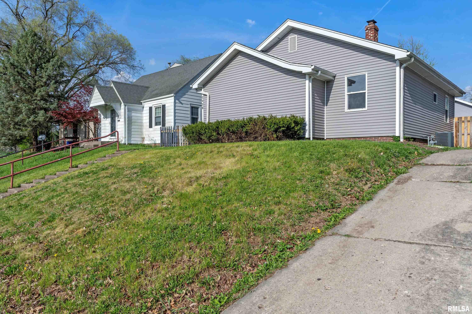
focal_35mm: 25
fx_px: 328
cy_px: 157
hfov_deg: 71.5
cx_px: 236
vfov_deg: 51.3
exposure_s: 1/500
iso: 160
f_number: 9
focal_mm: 25
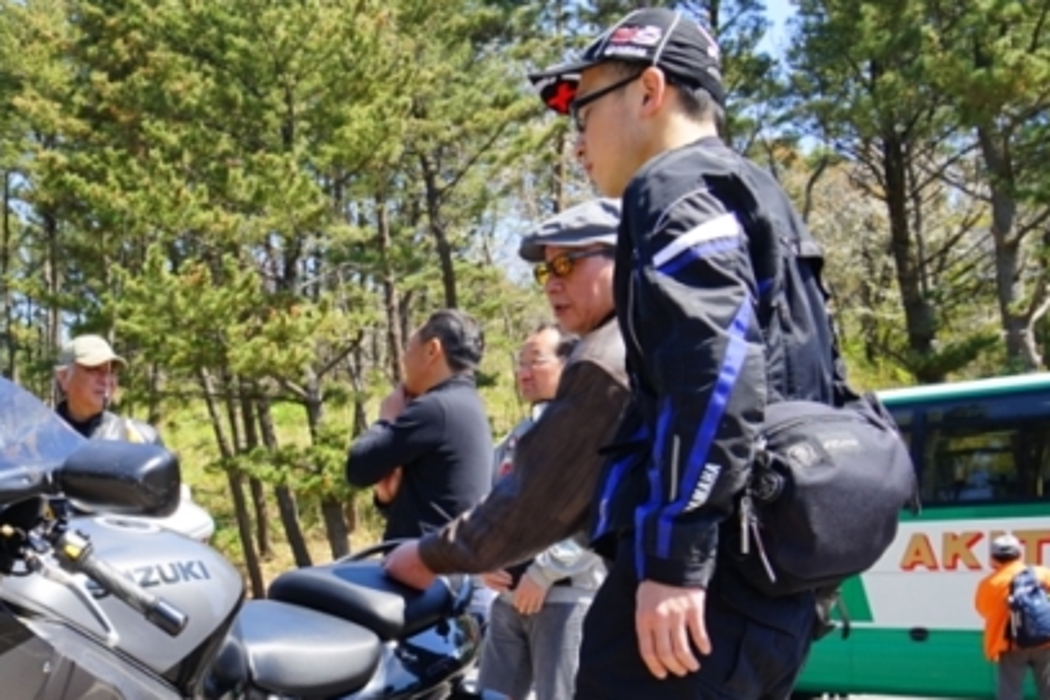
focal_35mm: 53
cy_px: 594
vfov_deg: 24.9
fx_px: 1546
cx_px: 111
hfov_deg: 35.4
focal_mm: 18
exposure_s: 1/100
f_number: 7.1
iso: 100
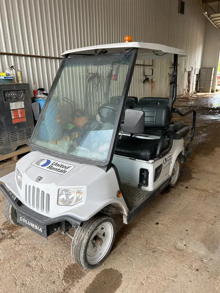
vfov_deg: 67.3
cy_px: 146
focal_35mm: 26
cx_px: 110
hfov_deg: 53.1
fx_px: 220
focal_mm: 5.7
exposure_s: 1/295
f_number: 1.5
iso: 50
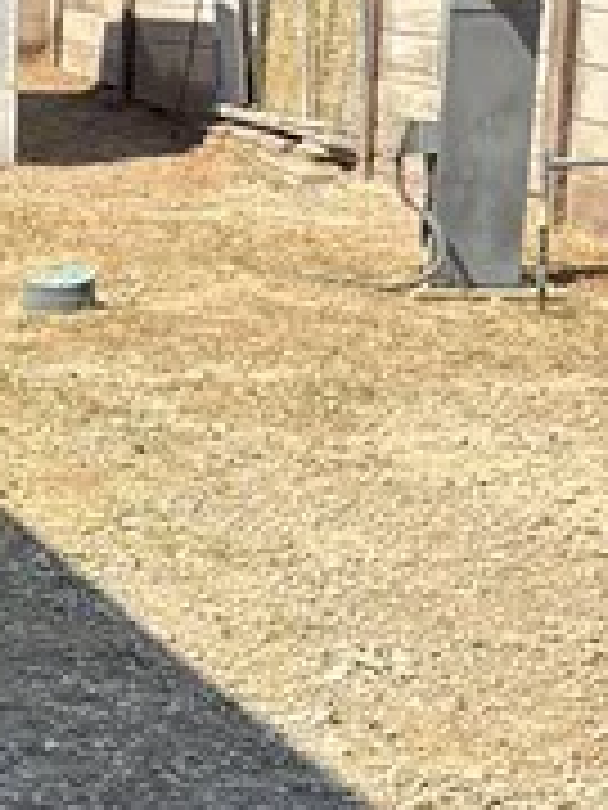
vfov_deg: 13.1
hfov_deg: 9.8
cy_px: 868
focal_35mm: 148
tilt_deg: -15.4
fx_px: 3466
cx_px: -230
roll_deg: -0.7
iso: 50
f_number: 1.6
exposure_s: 1/2933
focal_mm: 5.96
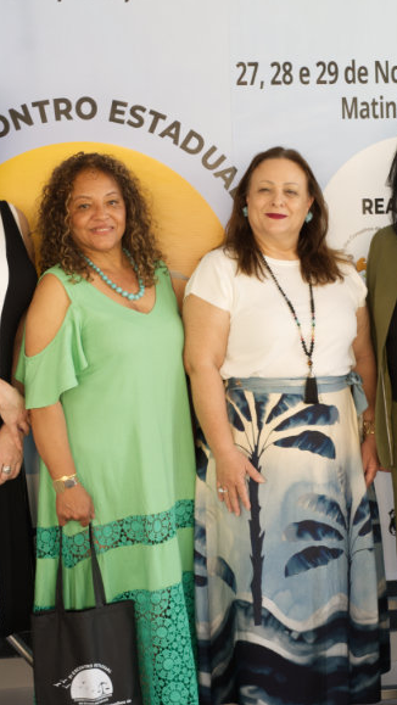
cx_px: 308
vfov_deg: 27.8
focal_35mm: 76
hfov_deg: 15.8
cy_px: 434
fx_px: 1421
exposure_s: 1/80
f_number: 5.6
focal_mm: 35
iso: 500
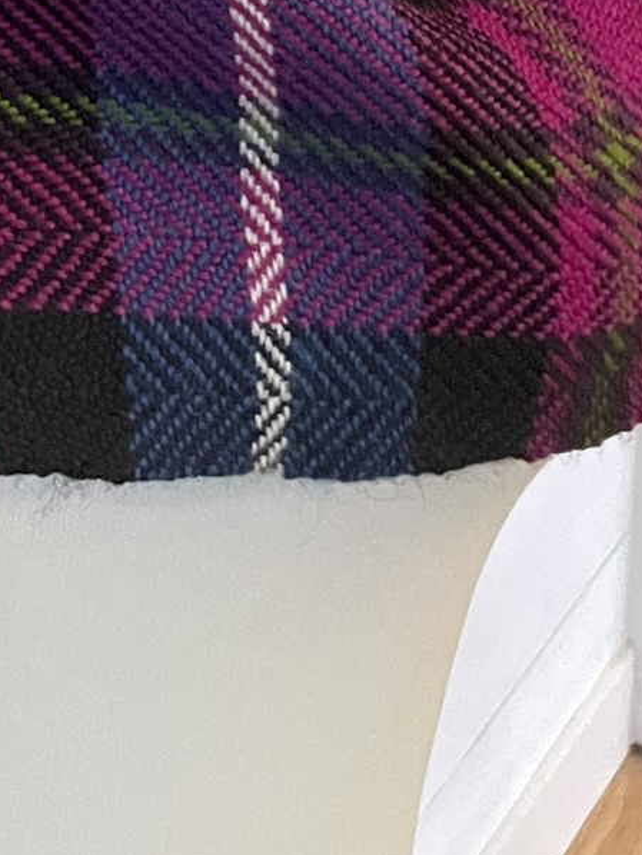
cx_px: -310
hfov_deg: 15.4
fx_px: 2199
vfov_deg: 18.4
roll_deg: +2.4
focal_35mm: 89
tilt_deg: -8.8
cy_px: -578
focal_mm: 4.2
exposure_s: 1/36
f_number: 1.6
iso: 640
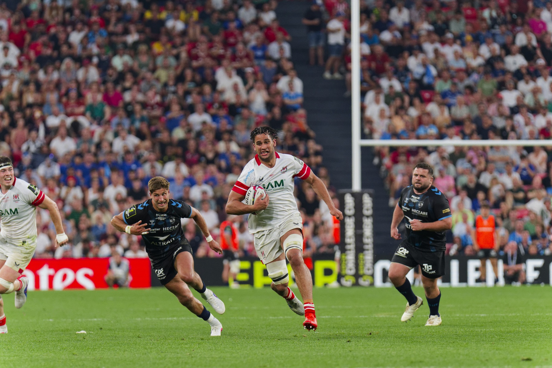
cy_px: 184
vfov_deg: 4.2
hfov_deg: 6.2
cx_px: 276
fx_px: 5058
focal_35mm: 330
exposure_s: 1/1250
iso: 1000
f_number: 2.8
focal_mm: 220
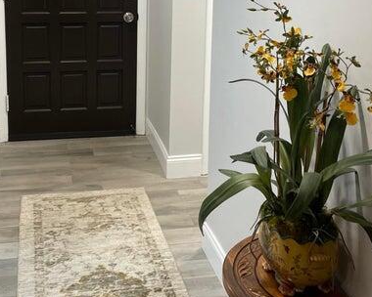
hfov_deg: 33.0
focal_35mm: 57
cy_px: 44
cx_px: 162
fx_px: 628
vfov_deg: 26.0
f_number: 1.6
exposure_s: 1/60
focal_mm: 4.2
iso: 64
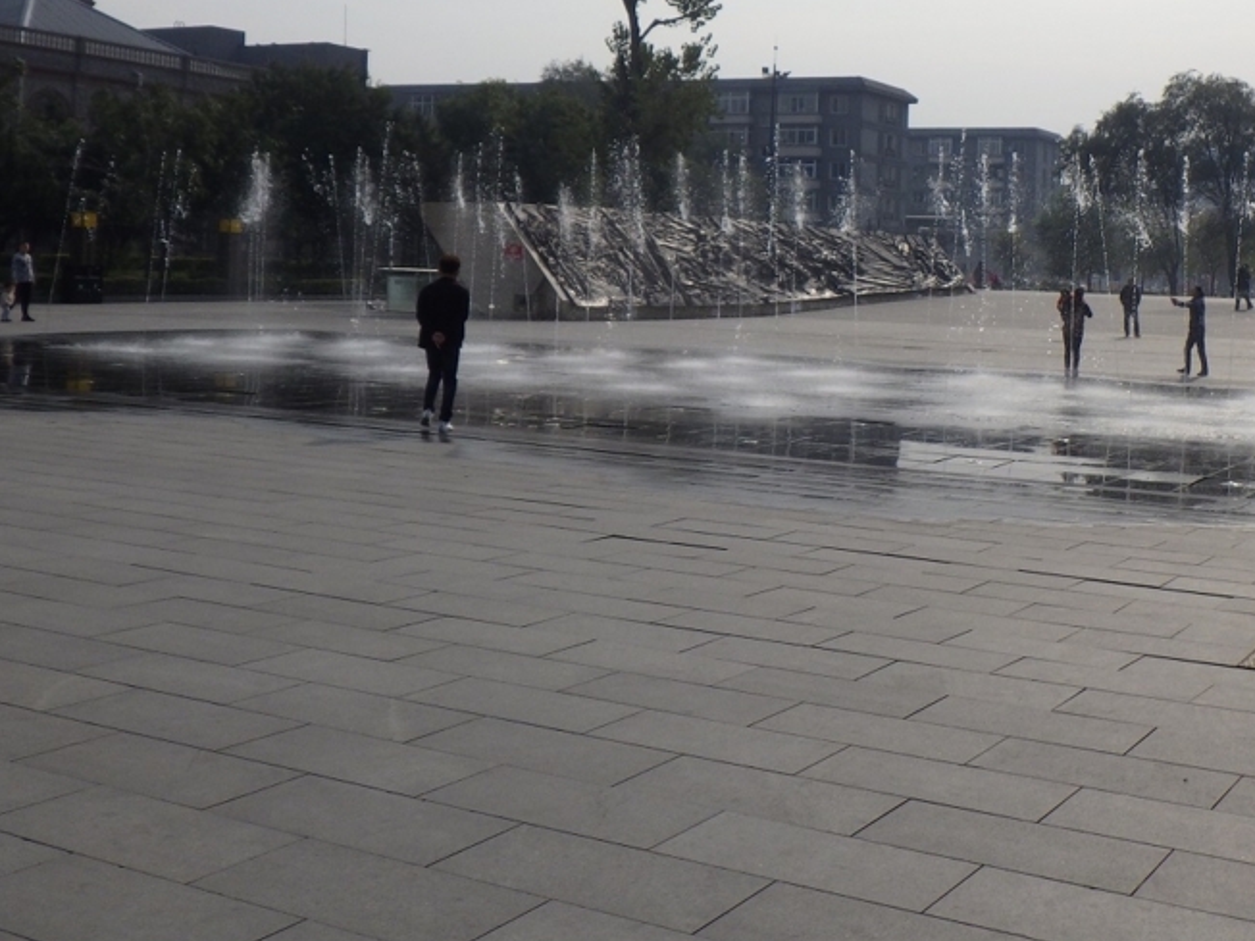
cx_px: 858
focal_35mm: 44
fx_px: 1595
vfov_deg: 32.3
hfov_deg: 42.2
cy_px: 239
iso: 125
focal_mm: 5
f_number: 4.2
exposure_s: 1/2000
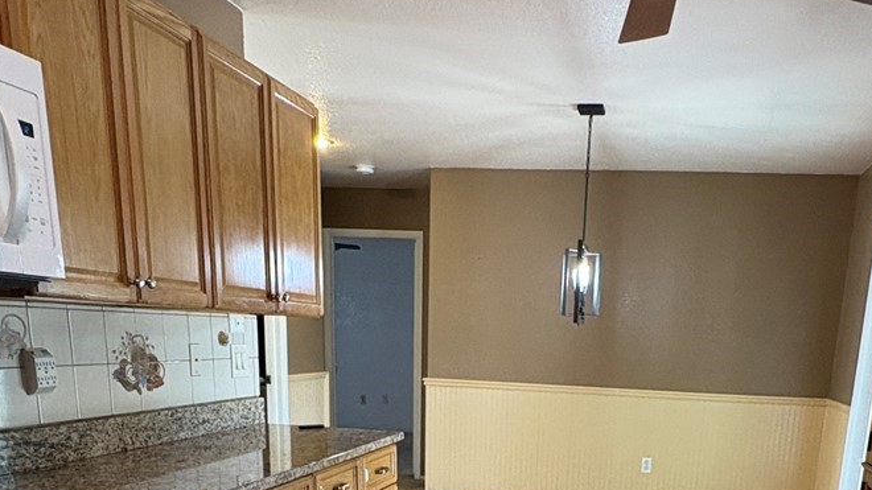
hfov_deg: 53.6
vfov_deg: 28.3
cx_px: 522
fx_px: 855
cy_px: 573
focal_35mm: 37
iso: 250
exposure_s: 1/60
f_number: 2.2
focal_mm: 2.22
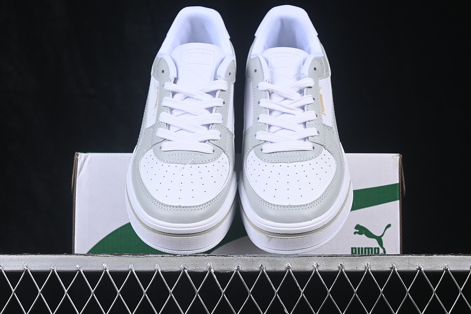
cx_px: 236
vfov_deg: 18.2
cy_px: 157
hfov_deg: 27.0
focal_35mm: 75
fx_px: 981
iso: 160
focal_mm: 50
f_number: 8
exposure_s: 1/80
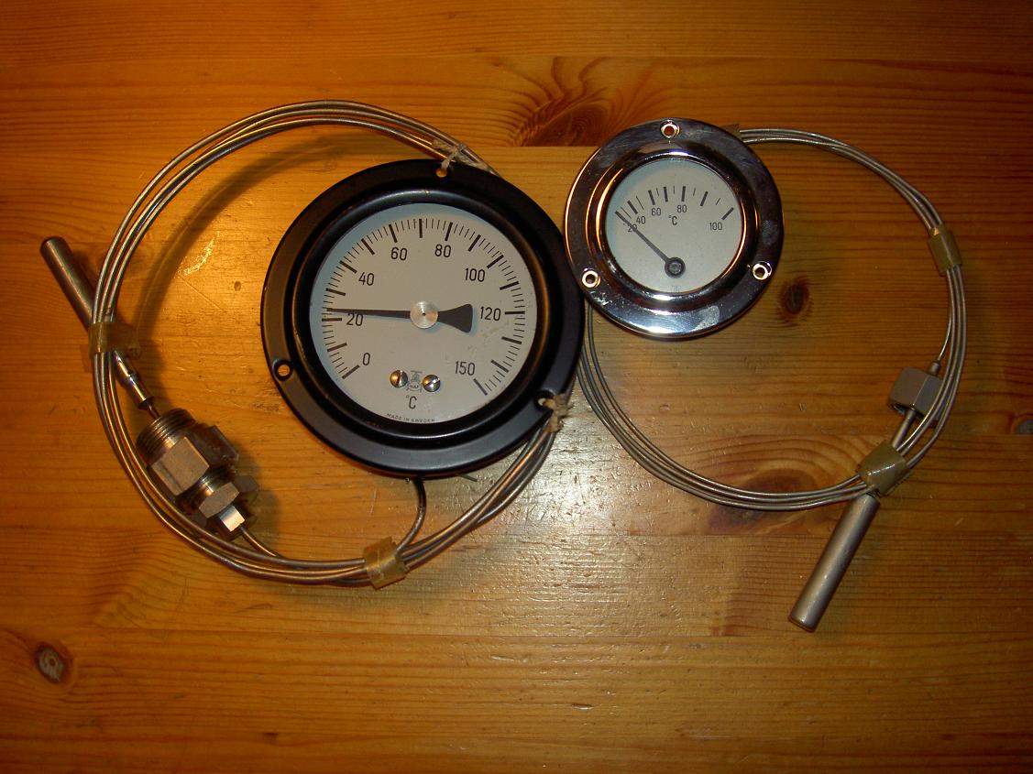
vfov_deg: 36.8
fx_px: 1164
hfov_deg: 47.9
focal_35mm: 39
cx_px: 516
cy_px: 387
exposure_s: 1/60
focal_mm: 8
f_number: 2.8
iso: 100
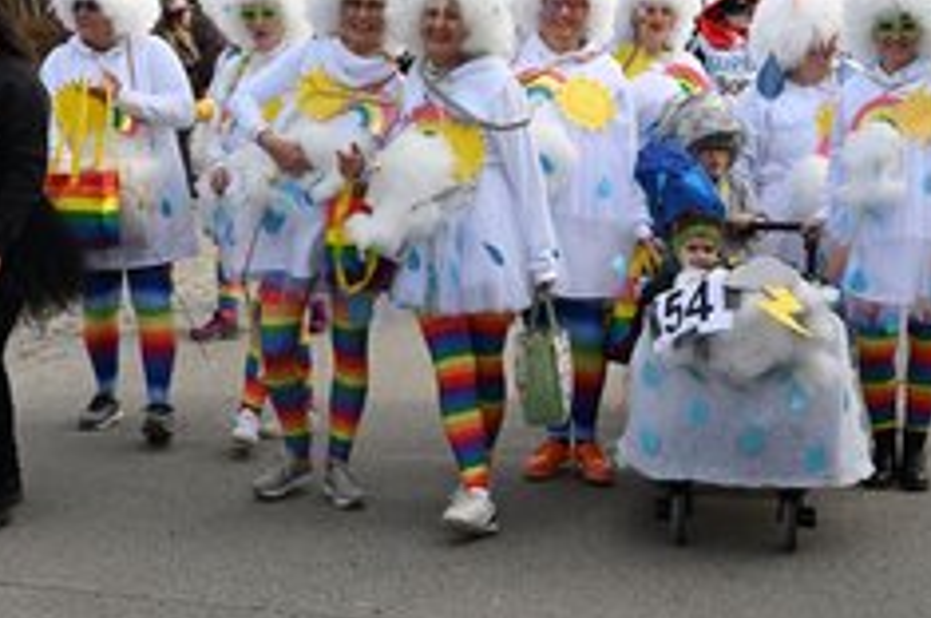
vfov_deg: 17.0
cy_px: 202
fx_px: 2066
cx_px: 380
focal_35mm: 80
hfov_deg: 25.4
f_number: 20
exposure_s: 1/200
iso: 1000
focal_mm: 47
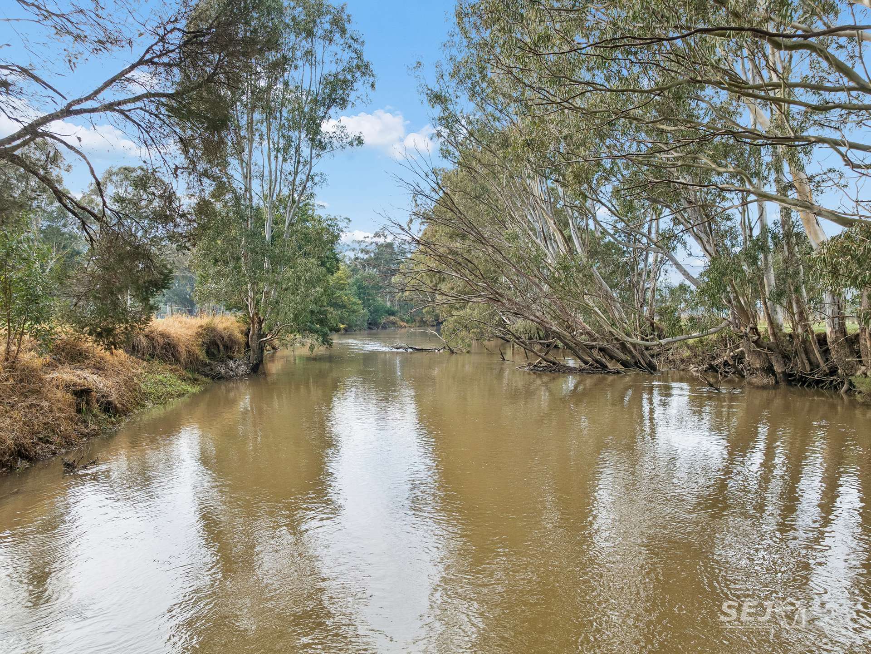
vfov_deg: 56.8
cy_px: 327
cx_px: 436
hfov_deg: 71.6
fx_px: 604
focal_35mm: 24
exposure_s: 1/240
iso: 100
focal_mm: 12.3
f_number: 2.8
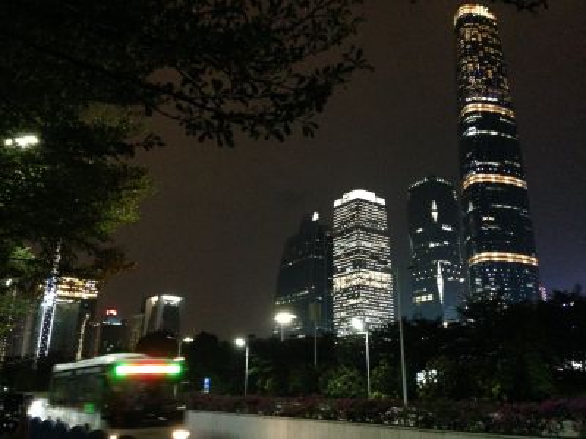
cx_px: 293
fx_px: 559
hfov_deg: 55.4
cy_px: 220
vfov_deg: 42.9
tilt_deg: +17.6
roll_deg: +0.2
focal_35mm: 33
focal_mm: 4.12
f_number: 2.4
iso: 800
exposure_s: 1/15
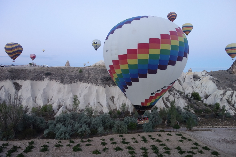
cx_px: 118
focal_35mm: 28
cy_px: 78
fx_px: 184
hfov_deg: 65.5
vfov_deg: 46.4
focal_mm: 10.4
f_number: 1.8
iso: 800
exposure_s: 1/100
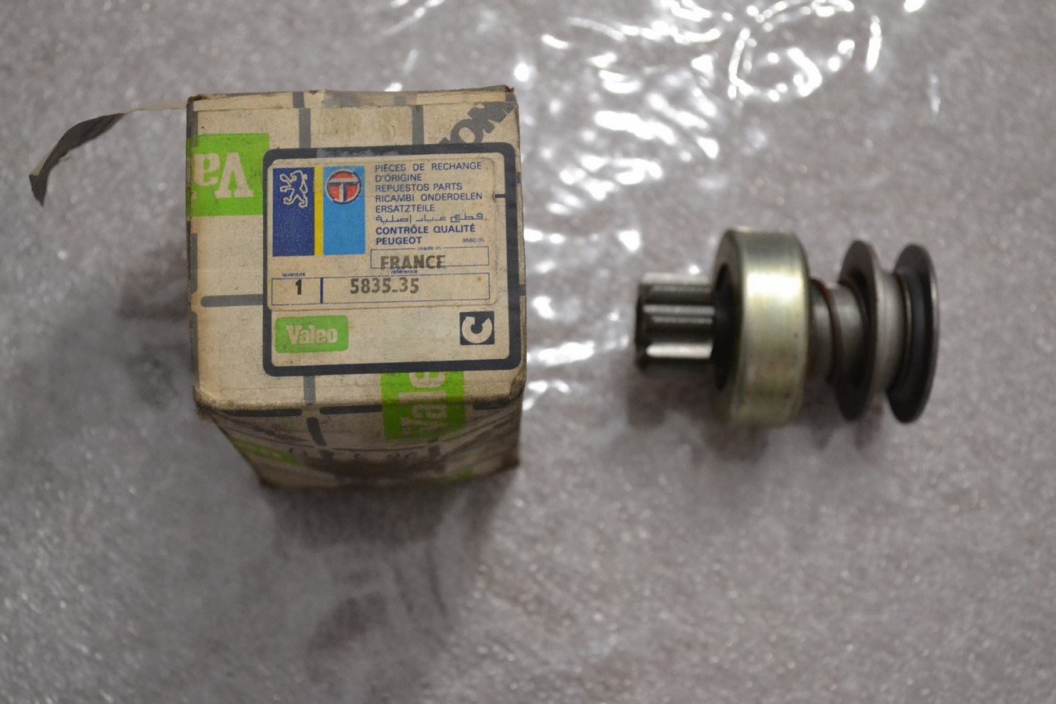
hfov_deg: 33.4
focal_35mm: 60
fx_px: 1760
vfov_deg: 22.6
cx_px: 528
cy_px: 352
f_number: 5.3
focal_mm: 40
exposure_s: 1/50
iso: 3200
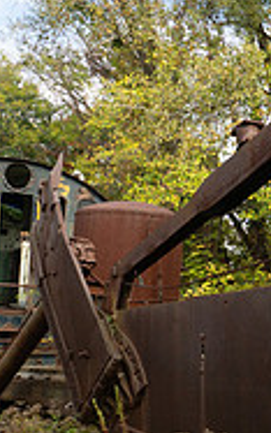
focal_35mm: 76
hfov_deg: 14.7
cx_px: 507
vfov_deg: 27.1
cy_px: 214
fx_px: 897
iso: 200
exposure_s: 1/30
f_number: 11
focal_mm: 16
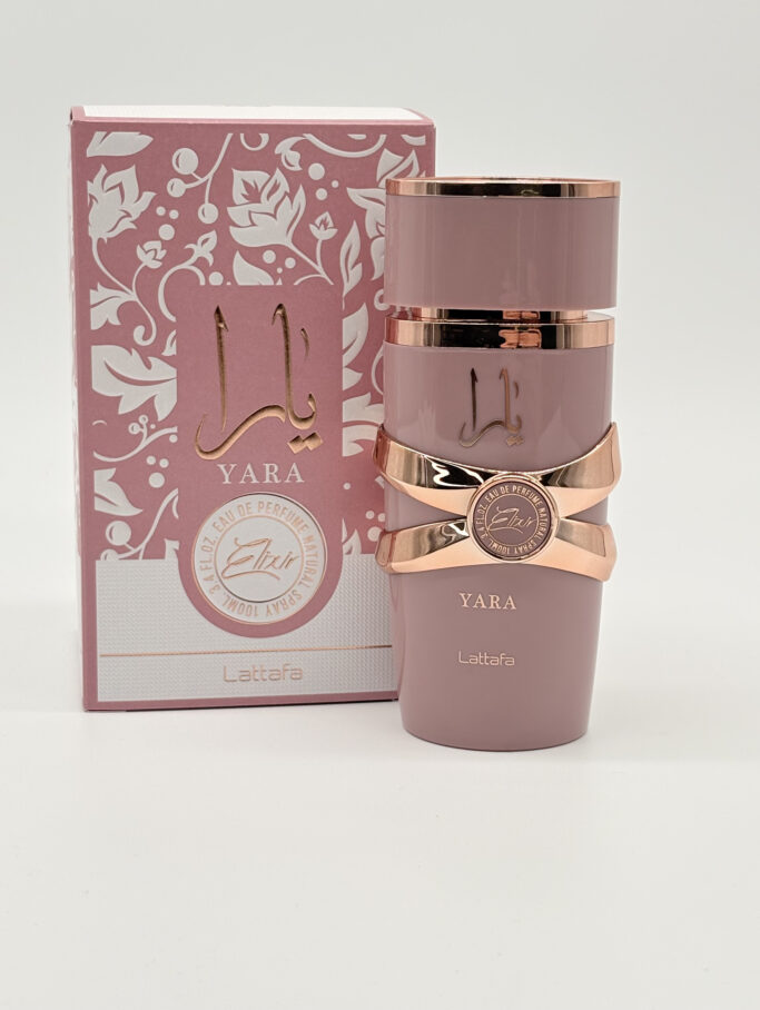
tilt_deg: -10.1
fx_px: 1519
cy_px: 505
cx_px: 380
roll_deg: +0.1
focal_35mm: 52
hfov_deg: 28.1
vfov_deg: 36.8
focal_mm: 5.96
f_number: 1.6
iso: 50
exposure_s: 1/576
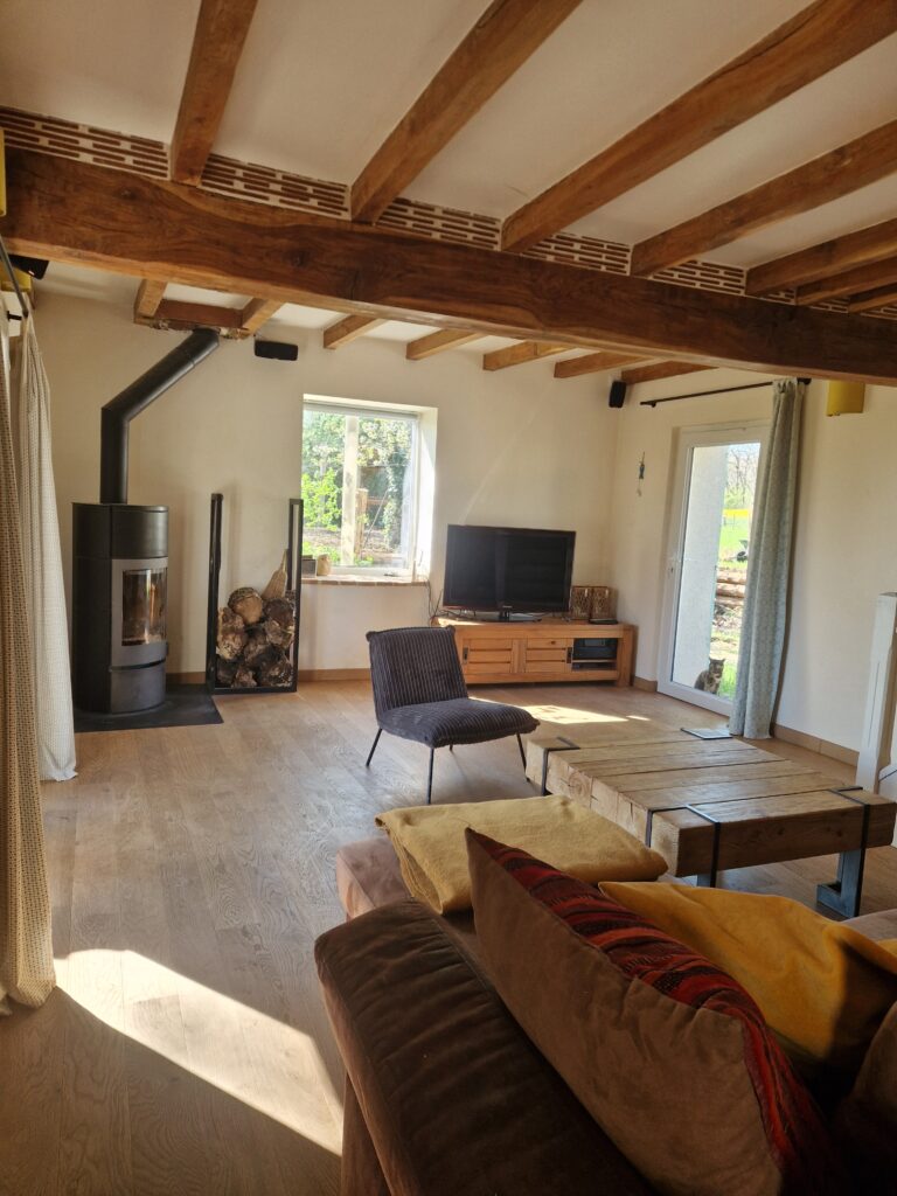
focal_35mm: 23
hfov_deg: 58.9
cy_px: 598
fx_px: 795
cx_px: 448
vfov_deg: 73.9
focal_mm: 5.4
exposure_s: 1/180
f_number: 1.8
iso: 100
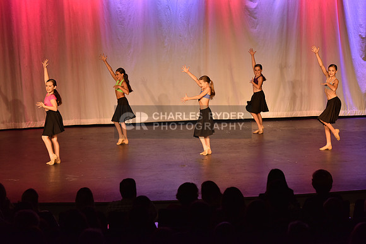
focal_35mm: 105
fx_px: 1068
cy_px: 122
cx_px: 183
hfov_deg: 19.5
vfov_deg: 13.0
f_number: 4.5
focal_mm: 105
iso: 2000
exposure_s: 1/250
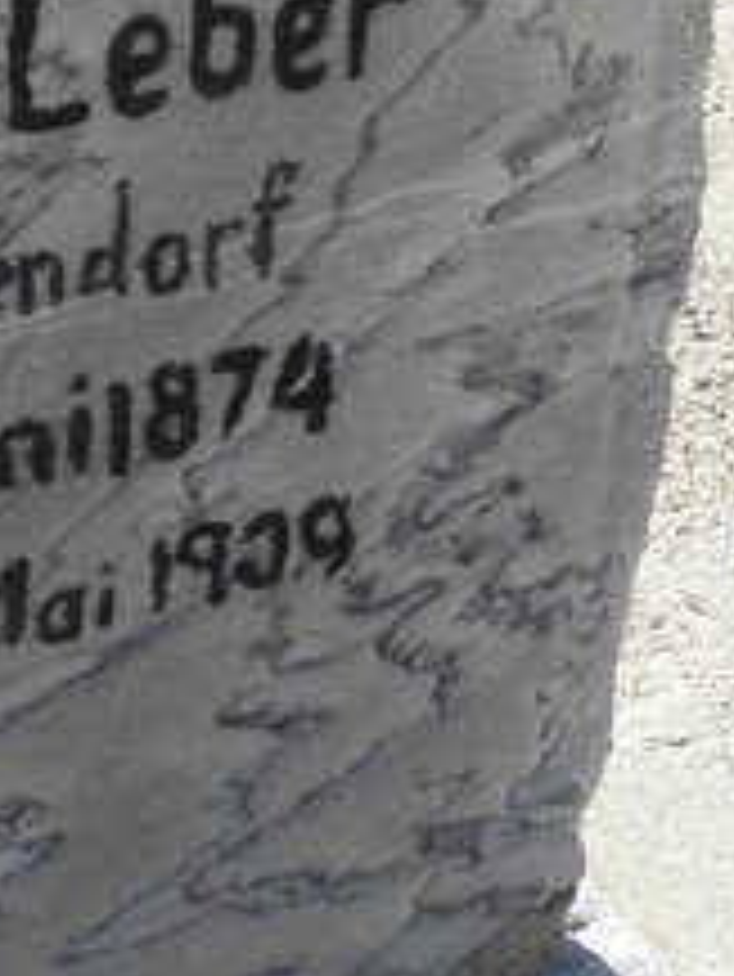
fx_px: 2711
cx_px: -167
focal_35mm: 96
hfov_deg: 14.9
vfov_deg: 19.8
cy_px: -22
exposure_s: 1/160
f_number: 5.6
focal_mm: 4.6
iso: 64
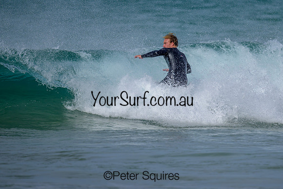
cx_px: 195
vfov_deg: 1.3
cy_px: 84
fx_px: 8654
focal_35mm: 1101
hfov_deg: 1.9
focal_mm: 800
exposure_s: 1/2000
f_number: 6.3
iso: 160
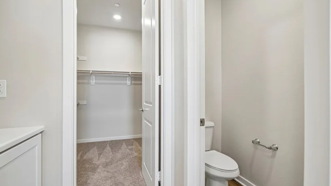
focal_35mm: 17
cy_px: 96
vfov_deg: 63.9
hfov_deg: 95.9
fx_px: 149
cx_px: 165
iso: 400
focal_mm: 16
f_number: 7.1
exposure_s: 1/20
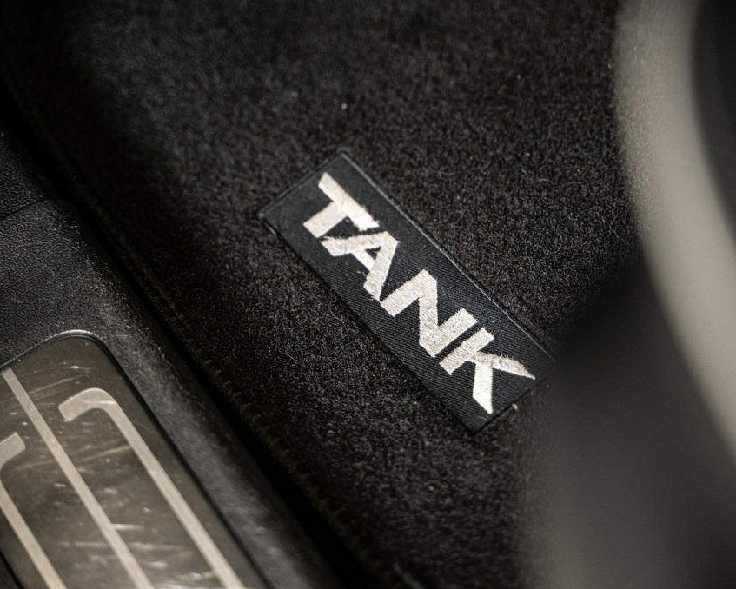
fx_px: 1852
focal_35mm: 85
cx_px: 419
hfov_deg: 22.5
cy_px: 295
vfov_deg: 18.1
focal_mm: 75
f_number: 2.8
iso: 800
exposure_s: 1/160
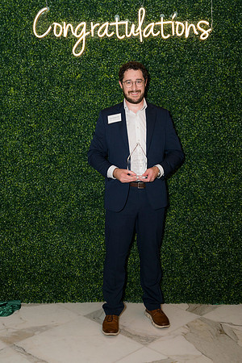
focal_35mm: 42
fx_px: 423
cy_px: 182
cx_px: 121
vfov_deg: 46.4
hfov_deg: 31.9
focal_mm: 42
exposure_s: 1/160
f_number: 5
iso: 400
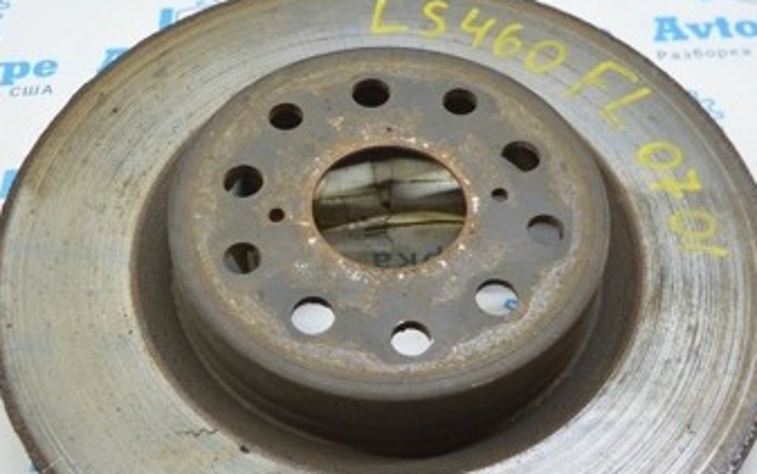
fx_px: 1197
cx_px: 346
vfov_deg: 22.3
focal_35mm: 58
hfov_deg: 35.1
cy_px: 309
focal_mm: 20
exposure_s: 1/50
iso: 400
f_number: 3.8
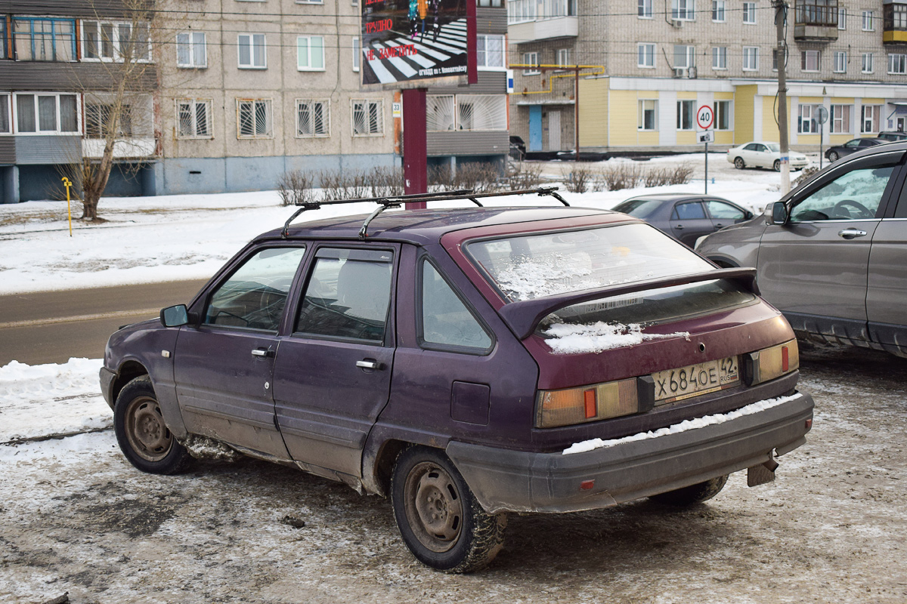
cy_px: 302
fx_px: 1096
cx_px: 454
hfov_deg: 45.0
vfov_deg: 30.8
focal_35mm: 44
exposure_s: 1/800
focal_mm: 29
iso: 400
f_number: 4.5
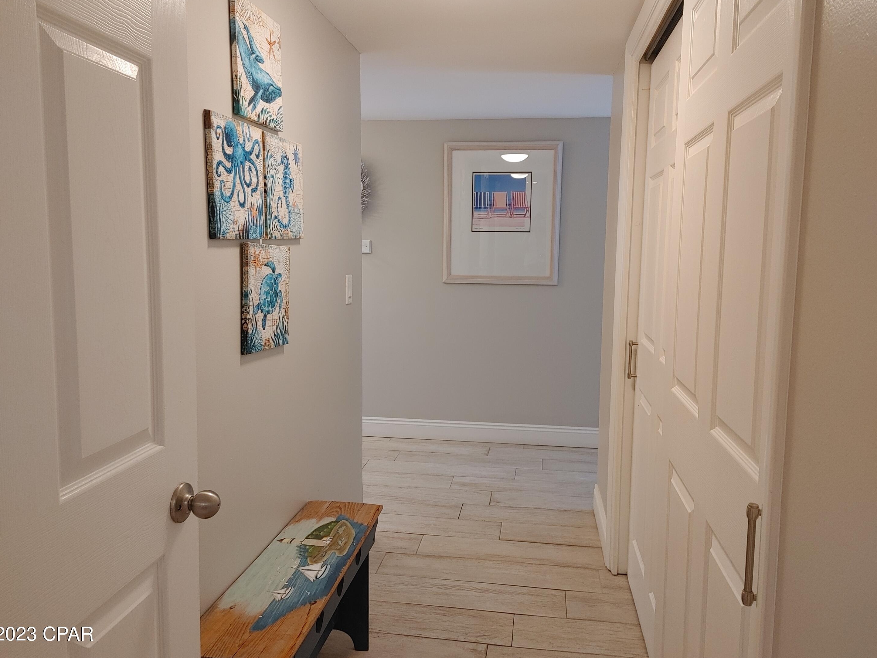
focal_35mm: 27
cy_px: 324
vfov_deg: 51.4
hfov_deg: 65.3
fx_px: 684
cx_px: 434
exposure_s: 1/120
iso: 200
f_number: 1.8
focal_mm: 4.81
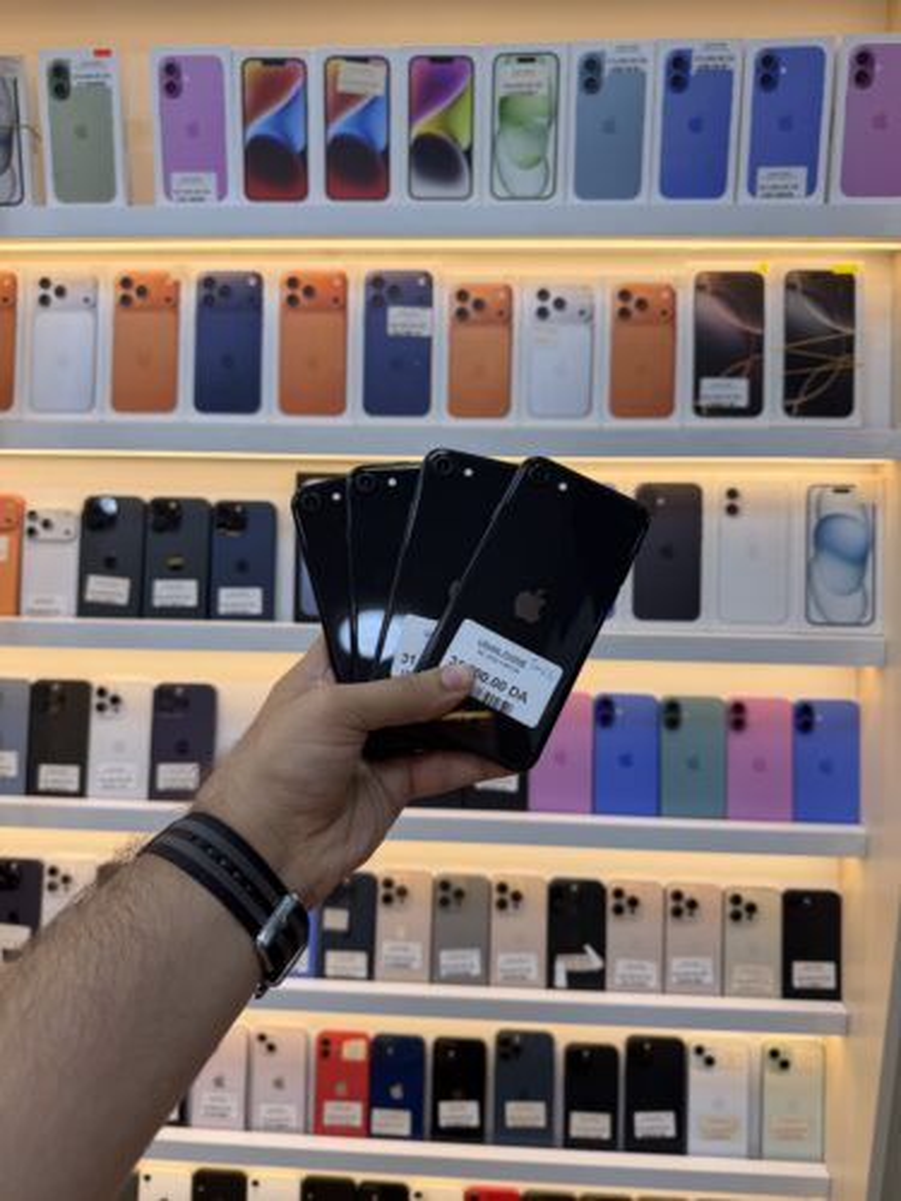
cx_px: 450
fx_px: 833
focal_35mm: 24
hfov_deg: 56.8
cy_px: 600
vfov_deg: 71.6
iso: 80
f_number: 1.78
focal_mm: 6.76
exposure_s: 1/473
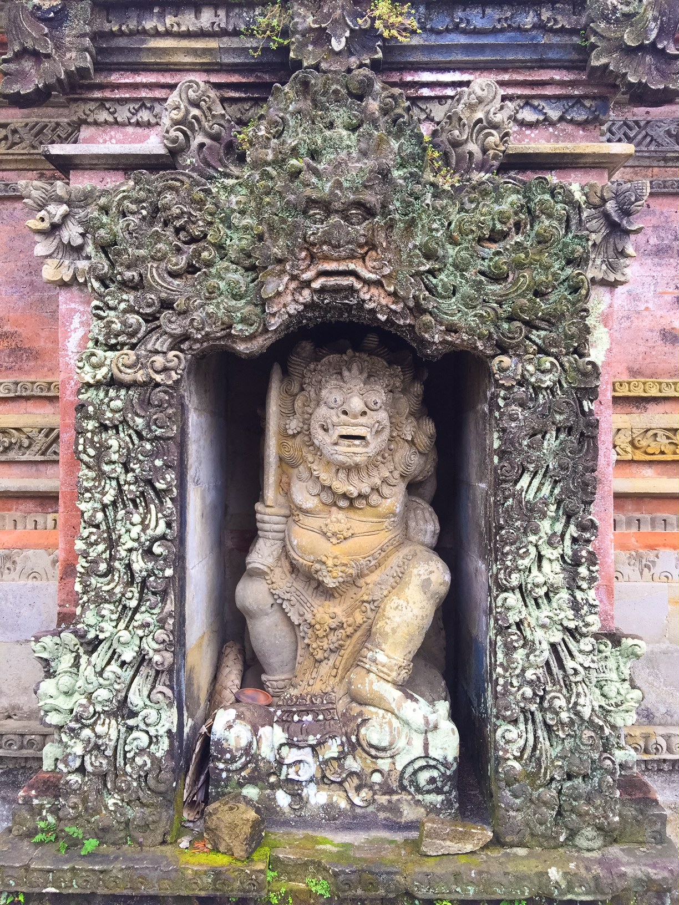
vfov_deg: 61.7
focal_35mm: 29
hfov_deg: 48.2
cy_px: 452
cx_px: 340
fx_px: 758
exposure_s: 1/100
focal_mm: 4.15
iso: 32
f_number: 2.2
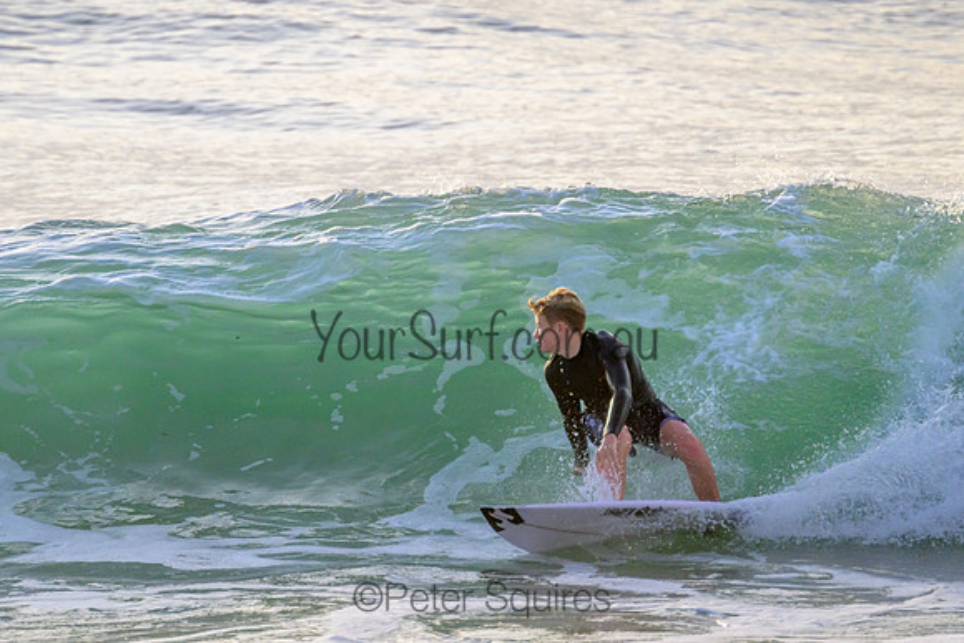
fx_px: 25614
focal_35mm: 956
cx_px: 447
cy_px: 259
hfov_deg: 2.2
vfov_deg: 1.4
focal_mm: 800
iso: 1600
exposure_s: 1/2000
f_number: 11
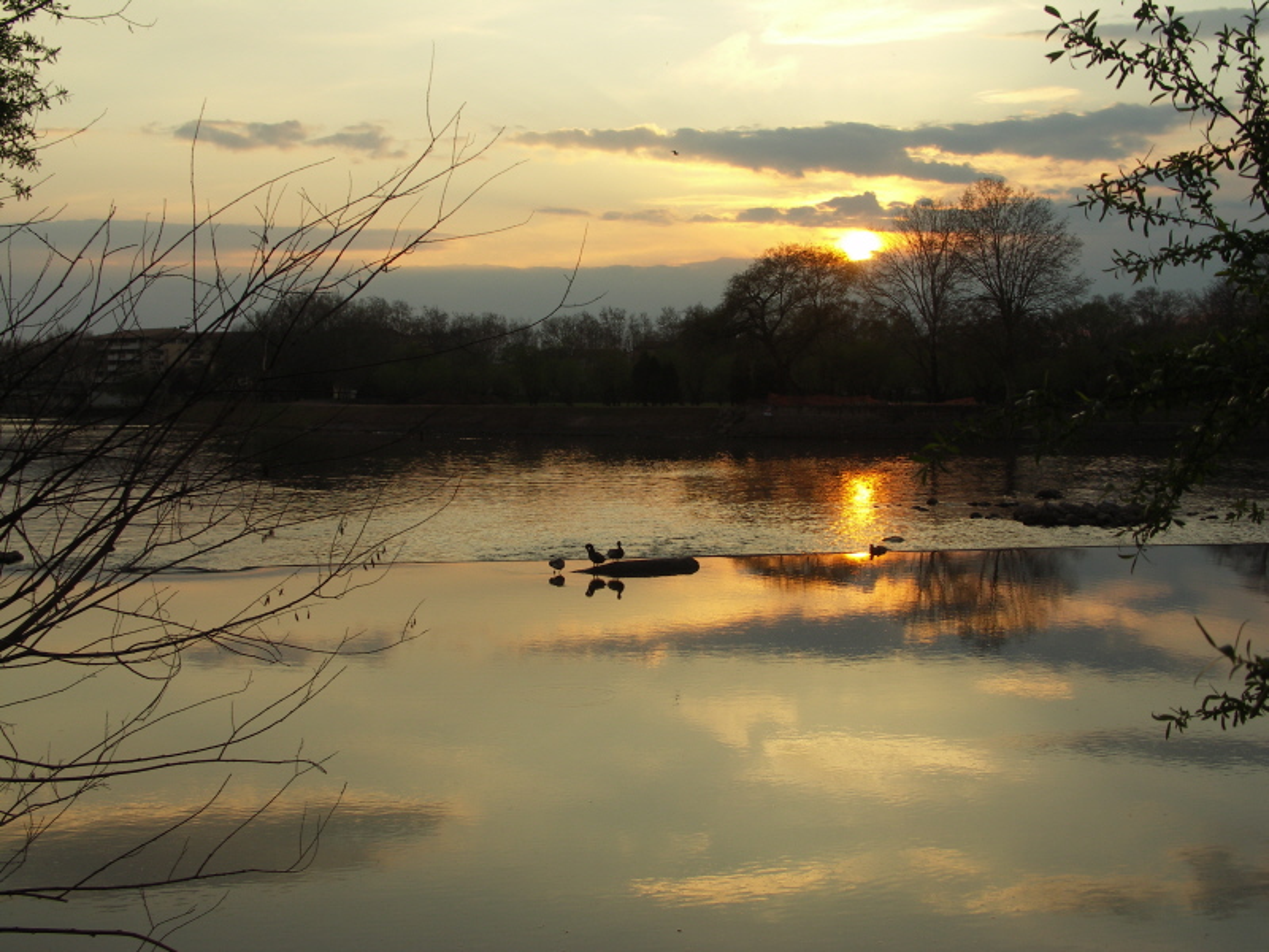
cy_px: 476
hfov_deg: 40.4
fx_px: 1723
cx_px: 634
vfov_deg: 30.9
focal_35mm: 47
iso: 50
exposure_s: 1/250
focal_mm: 12.1
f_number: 4.5
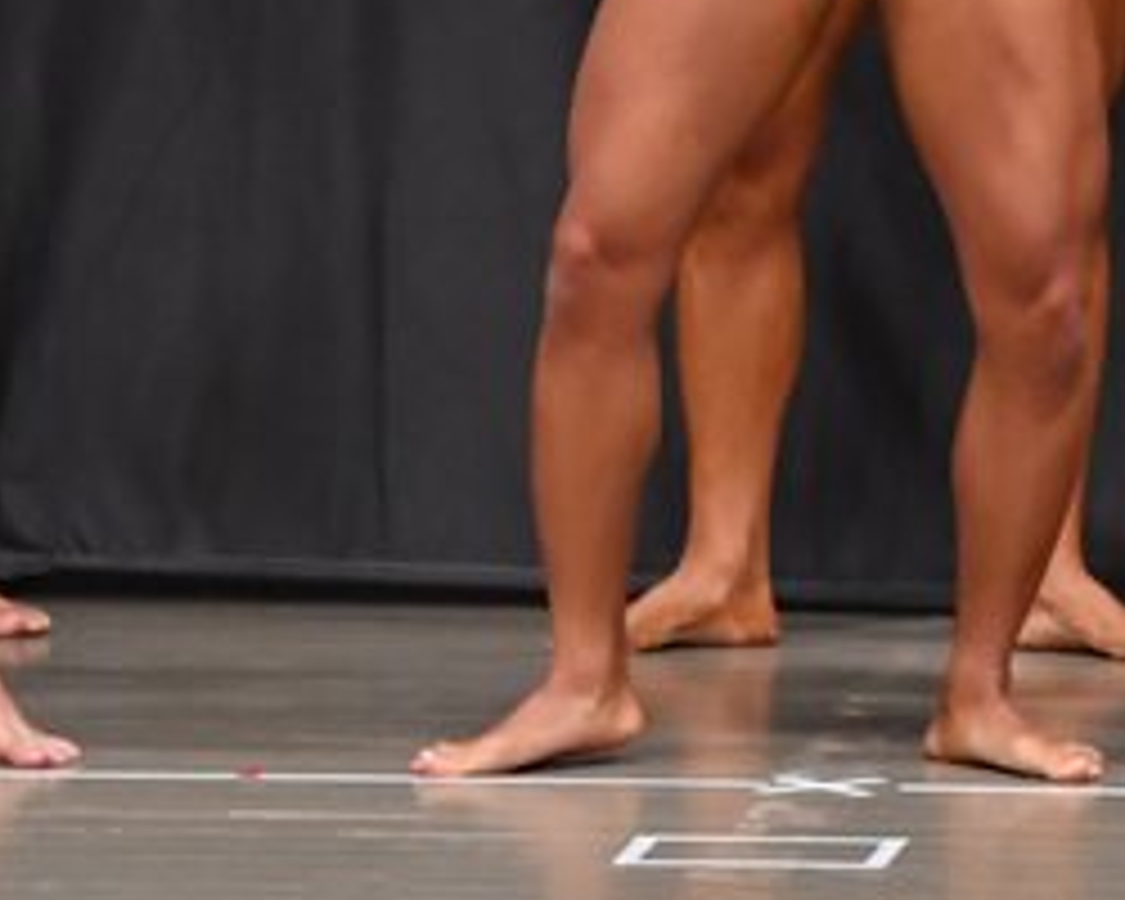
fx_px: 21010
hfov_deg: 3.1
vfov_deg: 2.5
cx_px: 1217
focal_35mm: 631
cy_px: -207
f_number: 5.6
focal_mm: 145
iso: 5000
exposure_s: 1/400
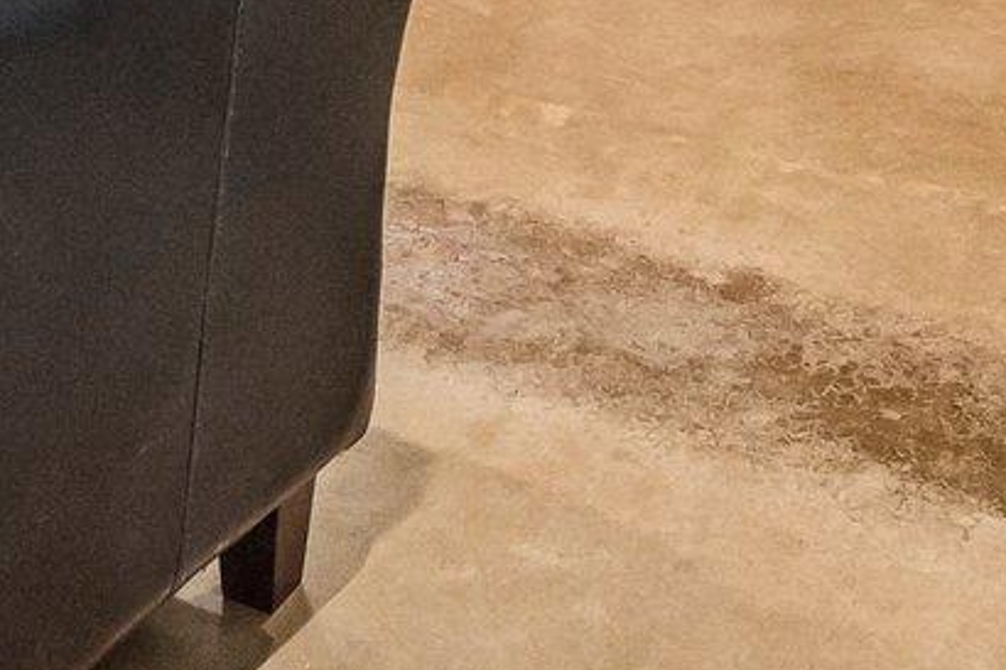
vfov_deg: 13.2
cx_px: 466
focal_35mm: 80
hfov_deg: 25.4
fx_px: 2235
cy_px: -899
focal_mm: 16
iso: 5600
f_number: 8
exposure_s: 1/15
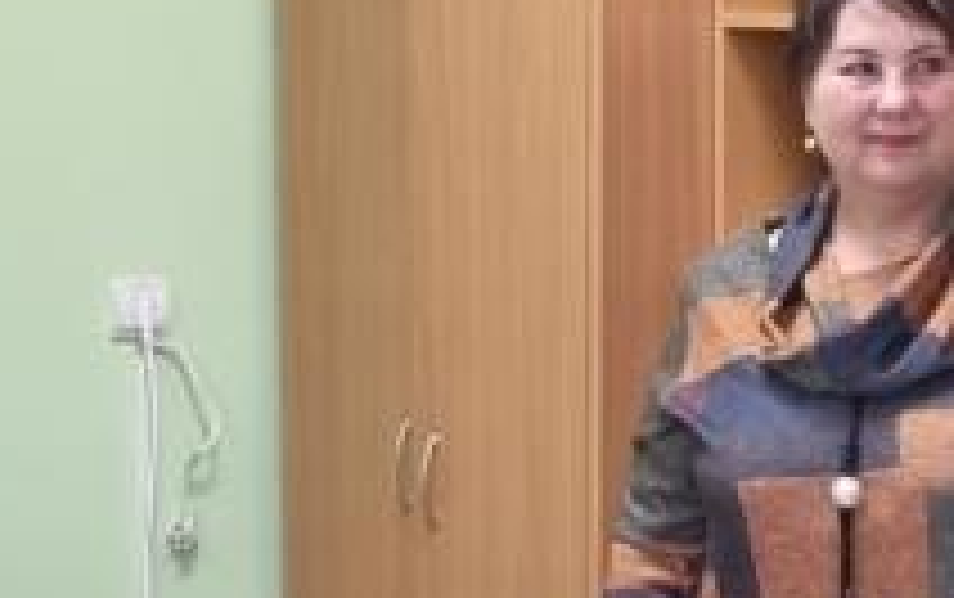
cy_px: 445
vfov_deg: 9.9
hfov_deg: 15.7
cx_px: 522
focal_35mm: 133
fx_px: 3462
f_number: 1.8
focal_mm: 5.4
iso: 250
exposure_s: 1/100
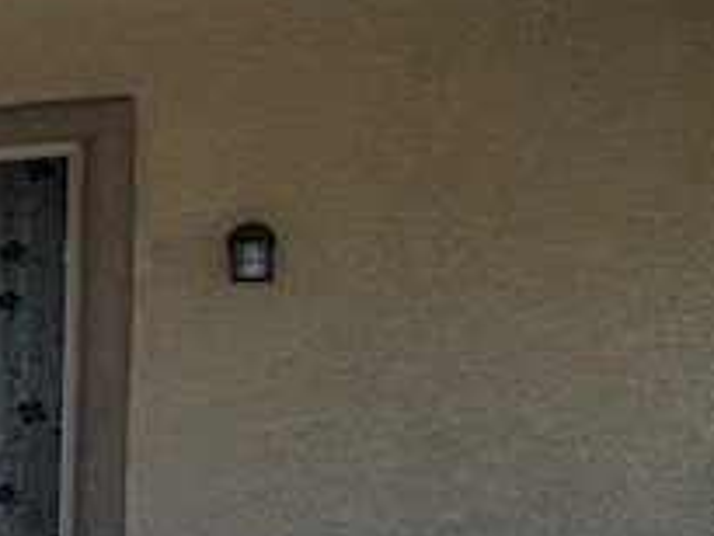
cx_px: -989
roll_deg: -2.8
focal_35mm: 70
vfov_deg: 20.8
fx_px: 1445
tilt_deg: +0.5
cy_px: 407
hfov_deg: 15.3
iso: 40
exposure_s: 1/610
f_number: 2.2
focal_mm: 2.22
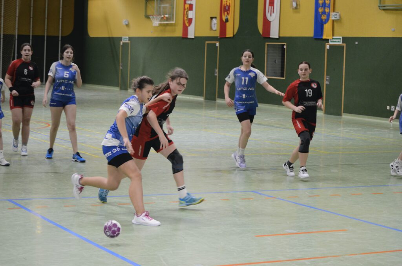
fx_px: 919
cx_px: 201
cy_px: 133
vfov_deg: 16.5
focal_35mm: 82
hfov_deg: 24.7
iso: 1600
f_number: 4
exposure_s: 1/250
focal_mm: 55
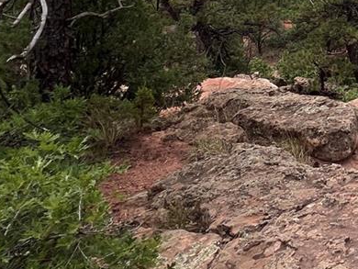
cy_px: -15
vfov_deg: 28.0
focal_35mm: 48
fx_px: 497
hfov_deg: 28.3
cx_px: 520
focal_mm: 1.57
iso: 32
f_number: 1.8
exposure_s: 1/911
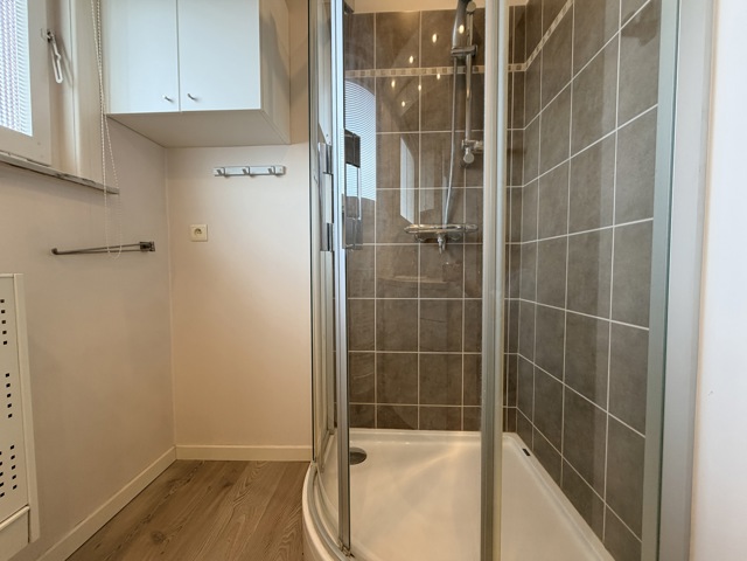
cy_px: 280
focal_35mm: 14
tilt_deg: -2.8
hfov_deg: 102.1
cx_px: 374
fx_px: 302
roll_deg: +0.5
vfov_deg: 85.7
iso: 160
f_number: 2.2
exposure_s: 1/100
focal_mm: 2.22
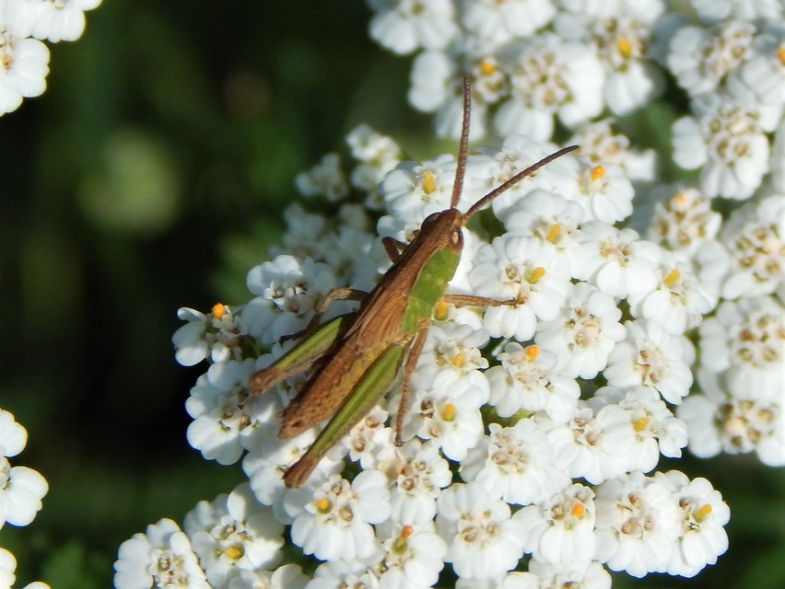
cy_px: 294
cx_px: 392
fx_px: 3199
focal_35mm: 141
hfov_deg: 14.0
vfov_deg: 10.5
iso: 125
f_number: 9.8
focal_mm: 25.3
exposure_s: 1/400
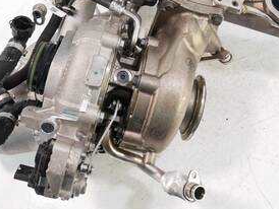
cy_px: 58
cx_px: 166
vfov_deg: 33.8
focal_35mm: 42
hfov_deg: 44.5
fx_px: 339
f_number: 3.5
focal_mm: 12
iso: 640
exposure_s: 1/60
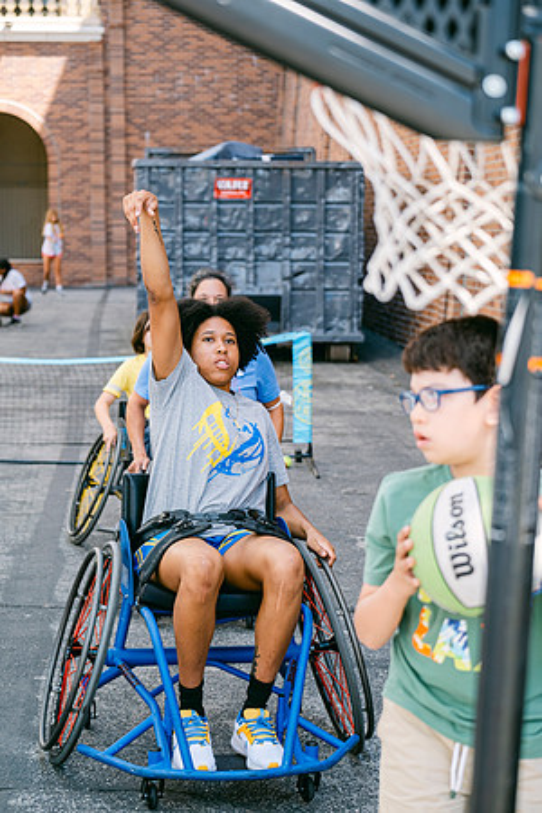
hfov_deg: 18.2
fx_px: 1694
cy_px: 406
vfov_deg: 27.0
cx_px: 271
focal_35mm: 75
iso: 160
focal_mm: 50
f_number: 2.8
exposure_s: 1/320
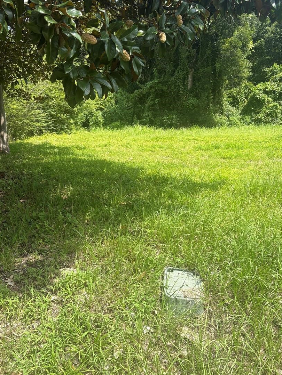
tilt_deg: -10.0
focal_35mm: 37
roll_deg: +0.5
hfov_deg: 38.7
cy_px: 191
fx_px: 402
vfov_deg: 50.1
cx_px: 150
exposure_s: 1/1263
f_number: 1.6
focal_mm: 5.96
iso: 50
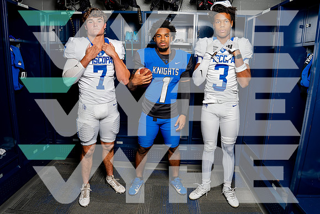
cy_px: 107
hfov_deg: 73.2
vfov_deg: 52.7
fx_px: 215
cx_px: 159
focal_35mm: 24
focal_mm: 22
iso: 100
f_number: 5.6
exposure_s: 1/250
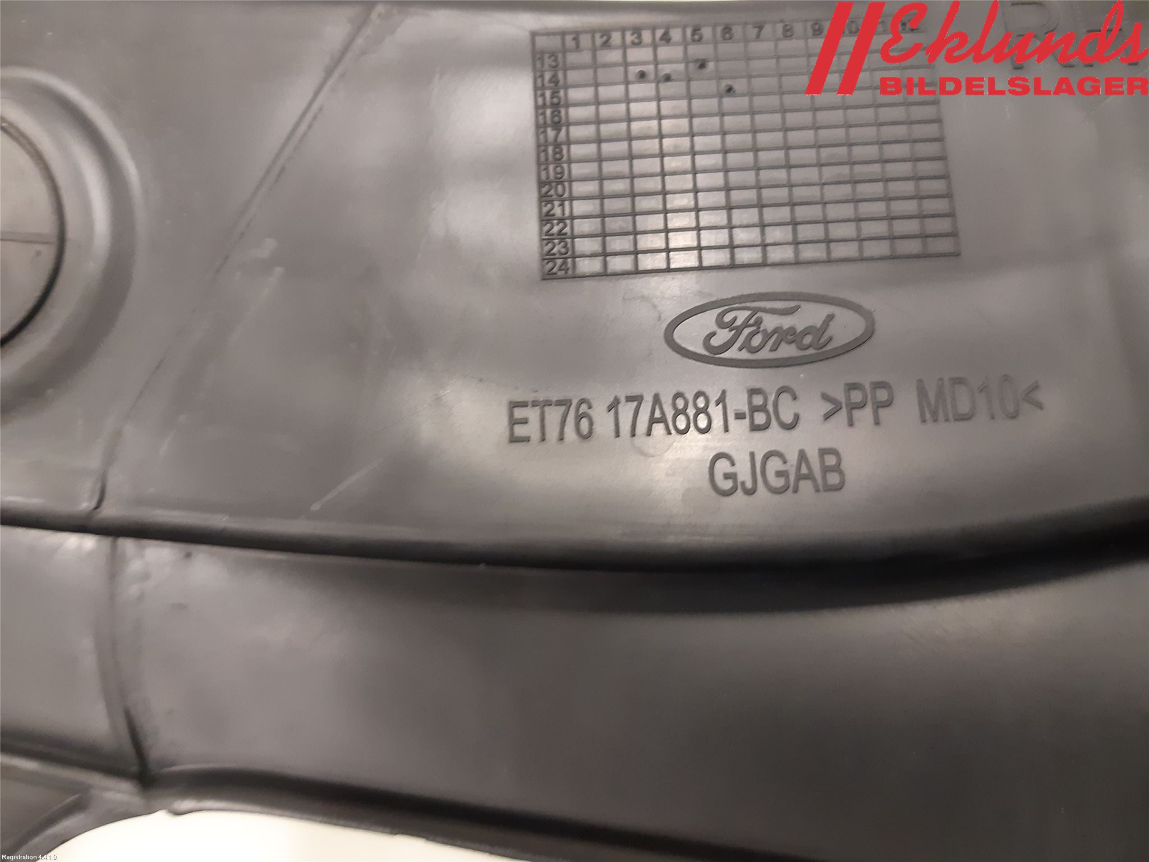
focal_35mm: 26
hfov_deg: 67.3
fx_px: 863
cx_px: 574
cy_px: 431
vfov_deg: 53.1
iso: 320
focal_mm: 3.93
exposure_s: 1/25
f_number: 1.7
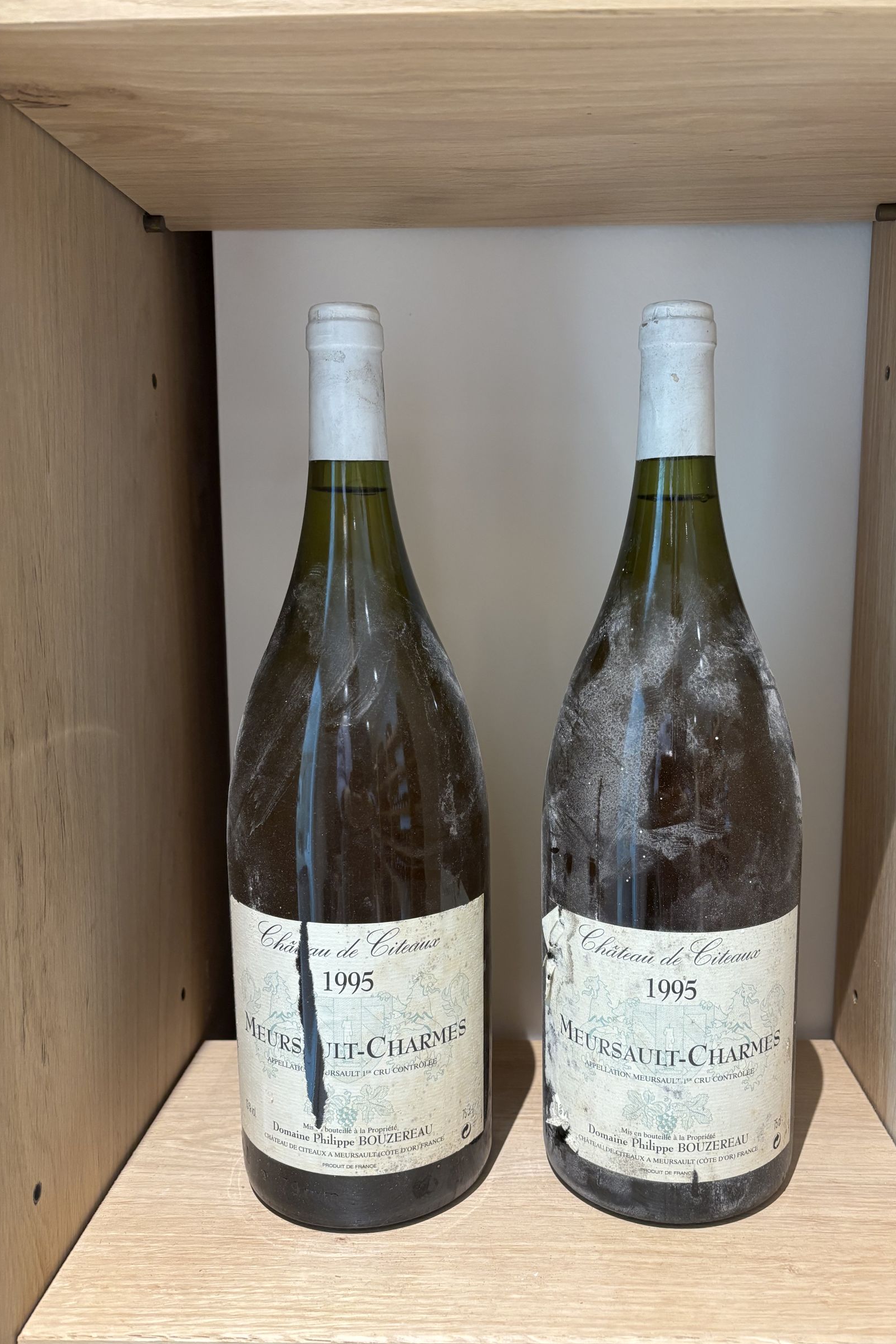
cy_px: 687
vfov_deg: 65.5
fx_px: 1045
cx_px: 518
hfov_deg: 46.3
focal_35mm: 28
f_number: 1.6
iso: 250
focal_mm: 5.96
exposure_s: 1/60
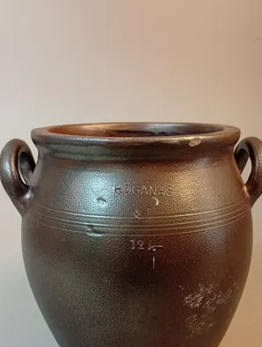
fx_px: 412
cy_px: 223
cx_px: 142
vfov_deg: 45.2
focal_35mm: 41
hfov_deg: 35.2
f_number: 1.8
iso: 621
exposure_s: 1/33.3
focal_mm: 3.98
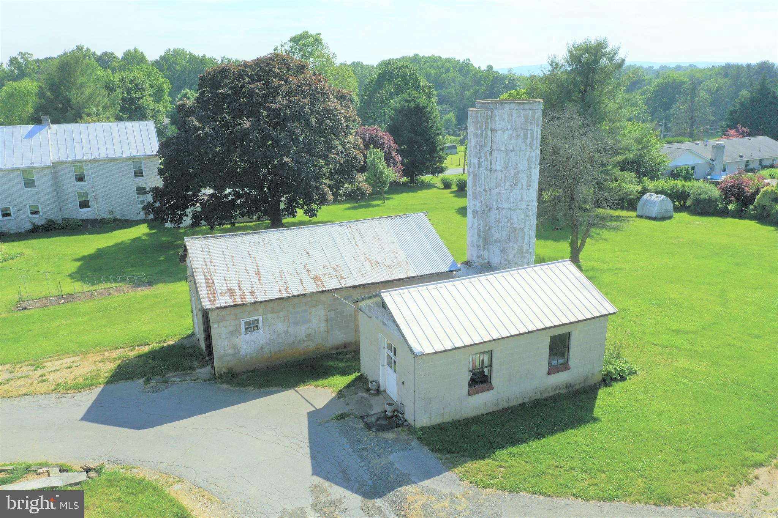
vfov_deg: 46.4
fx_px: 605
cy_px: 259
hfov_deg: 65.5
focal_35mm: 28
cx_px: 389
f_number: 4.5
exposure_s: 1/1000
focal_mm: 10.26
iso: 100
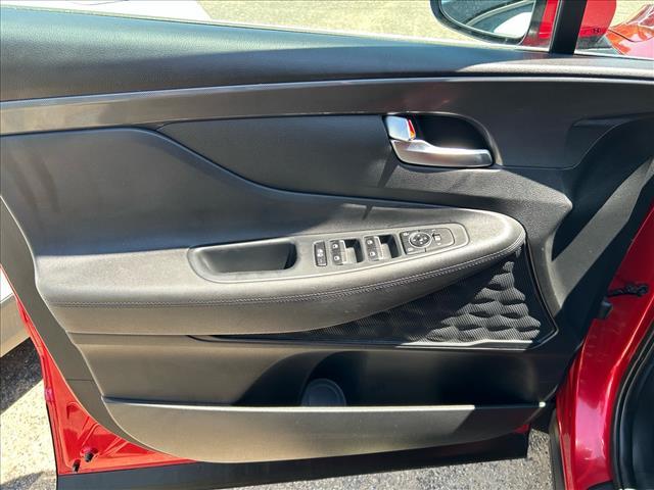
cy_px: 245
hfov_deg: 67.3
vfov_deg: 53.1
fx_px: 491
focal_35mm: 26
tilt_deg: -34.2
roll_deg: -0.3
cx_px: 327
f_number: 1.5
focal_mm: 5.7
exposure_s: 1/223
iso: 40
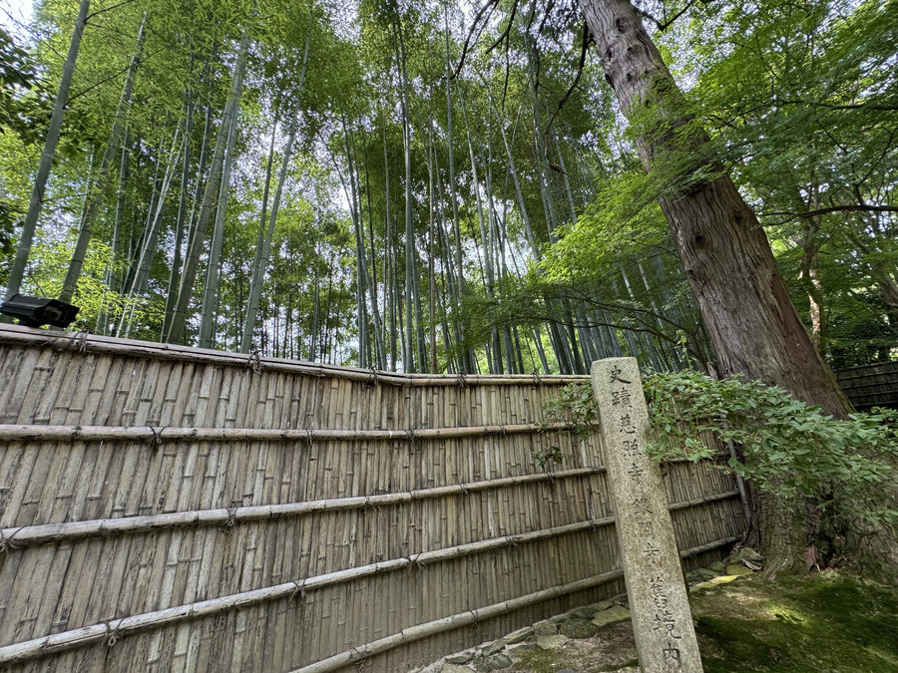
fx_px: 363
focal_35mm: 14
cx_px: 449
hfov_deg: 102.1
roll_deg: +0.9
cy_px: 336
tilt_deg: +19.0
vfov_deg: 85.7
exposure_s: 1/99
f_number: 2.2
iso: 100
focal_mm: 2.22
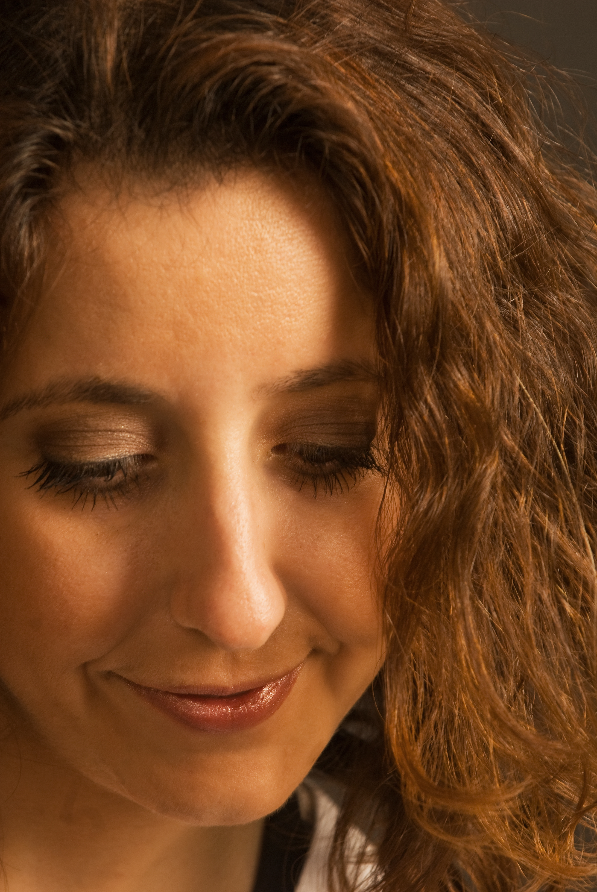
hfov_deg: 4.6
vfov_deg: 6.9
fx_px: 7441
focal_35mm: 300
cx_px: 298
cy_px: 446
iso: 100
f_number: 8
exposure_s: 1/60
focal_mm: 200
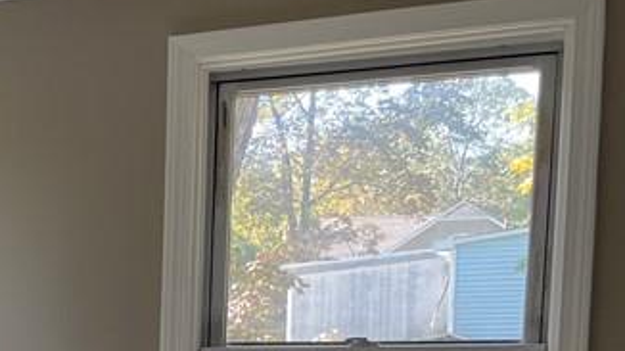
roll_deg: +0.6
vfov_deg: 12.9
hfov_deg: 20.6
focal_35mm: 89
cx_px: -295
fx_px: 1474
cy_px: 522
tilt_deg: -8.2
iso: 50
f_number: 1.6
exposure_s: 1/161
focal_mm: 5.1
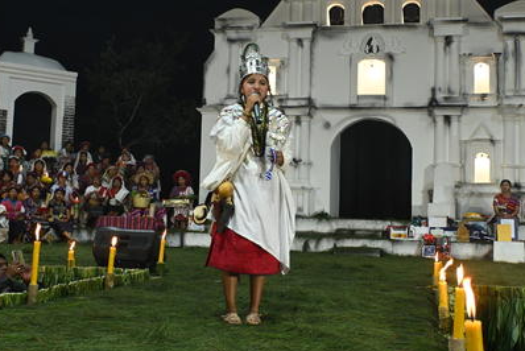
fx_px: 686
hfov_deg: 41.9
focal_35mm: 47
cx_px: 259
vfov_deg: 28.7
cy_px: 148
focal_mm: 26
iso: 3200
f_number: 5
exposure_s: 1/160
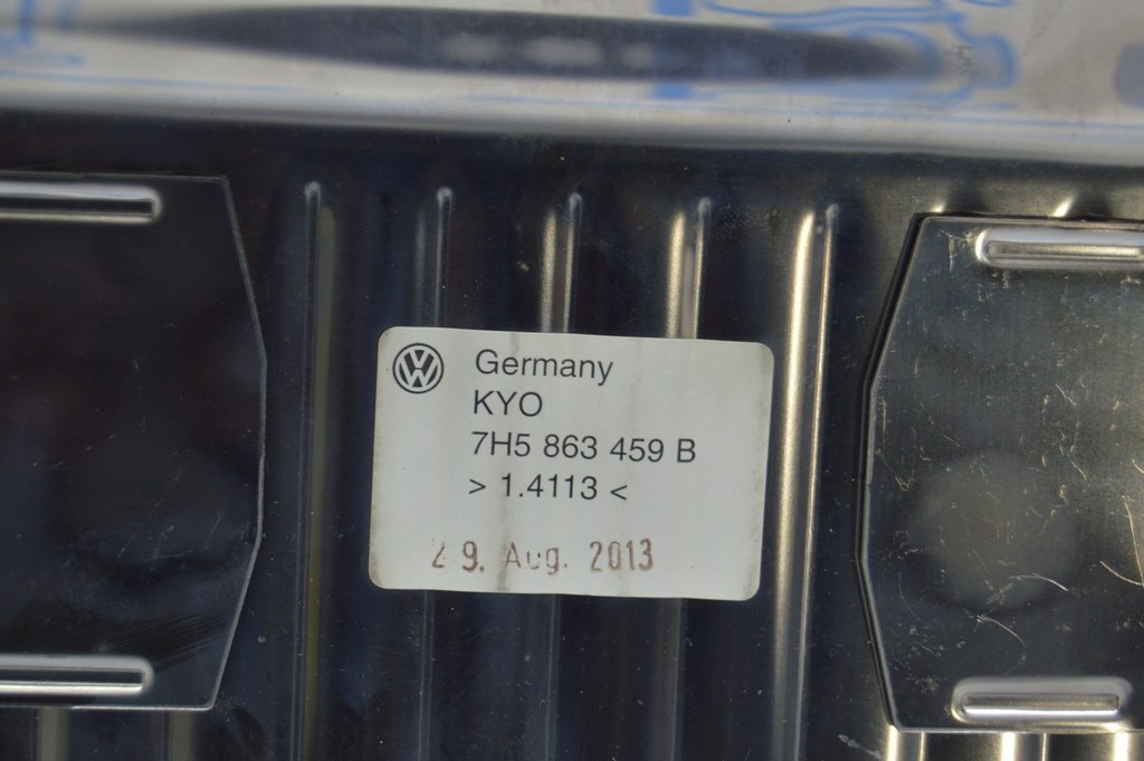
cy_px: 380
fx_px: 2619
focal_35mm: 82
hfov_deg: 24.6
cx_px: 572
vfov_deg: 16.5
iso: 400
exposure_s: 1/20
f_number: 5.6
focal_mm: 55
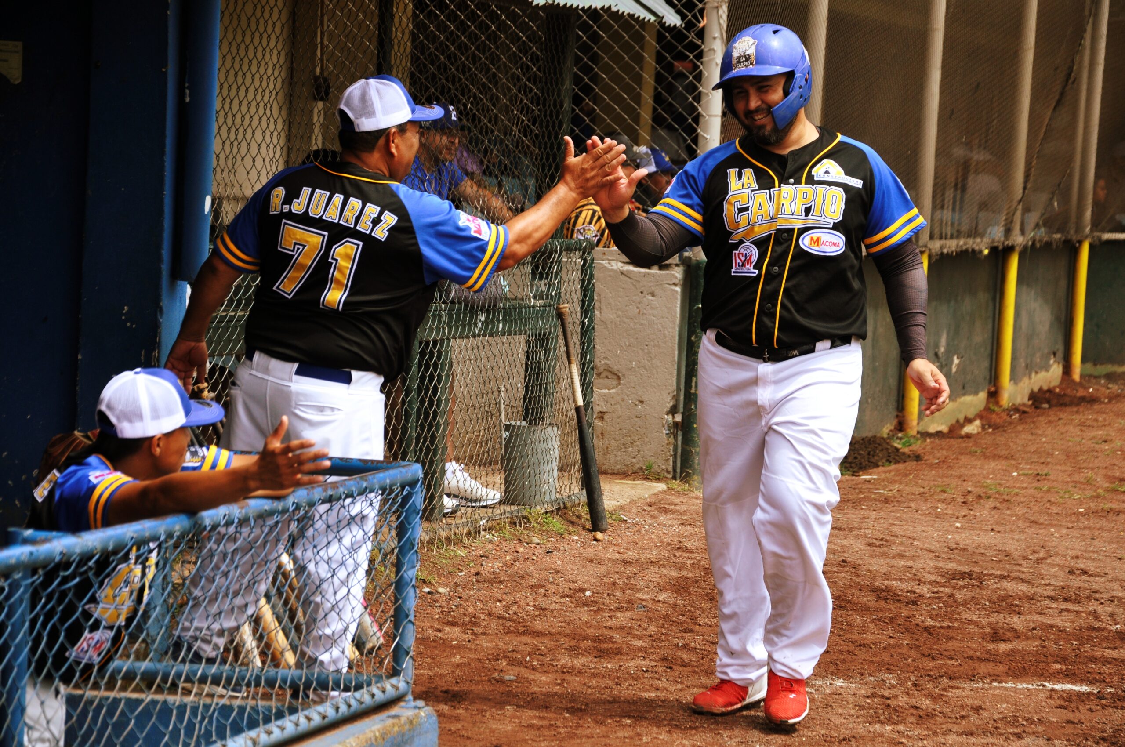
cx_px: 562
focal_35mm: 128
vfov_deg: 10.7
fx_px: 3979
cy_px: 374
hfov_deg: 16.1
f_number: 5.6
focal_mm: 85
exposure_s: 1/1000
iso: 400
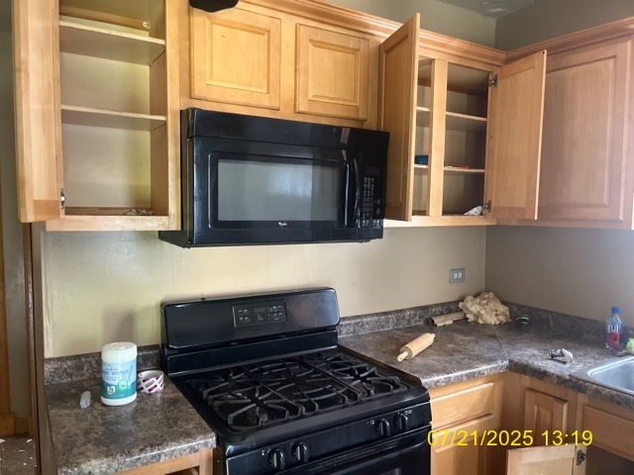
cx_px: 317
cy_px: 238
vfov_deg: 53.1
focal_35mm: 26
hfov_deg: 67.3
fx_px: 476
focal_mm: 5.1
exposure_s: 1/60
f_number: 1.6
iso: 500
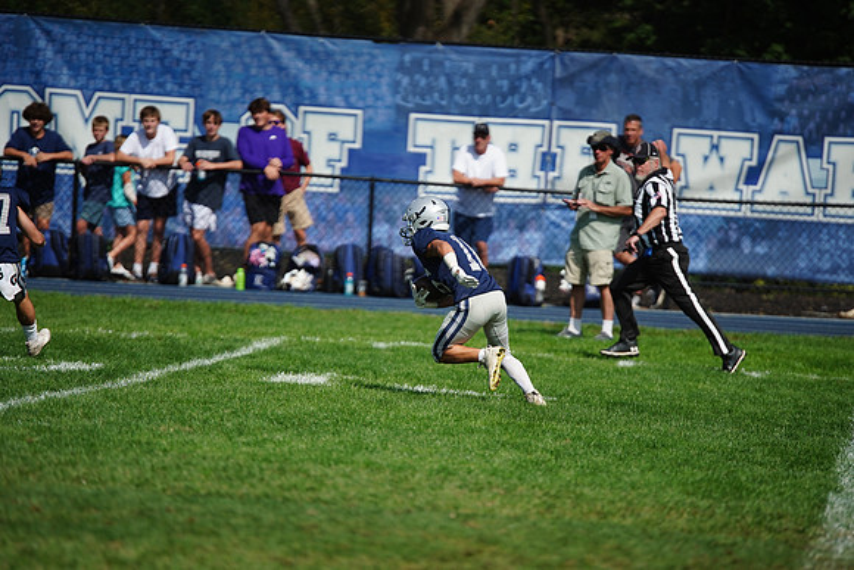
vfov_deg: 4.6
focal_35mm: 300
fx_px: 7118
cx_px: 427
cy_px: 285
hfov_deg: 6.9
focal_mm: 300
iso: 400
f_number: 2.8
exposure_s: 1/6400
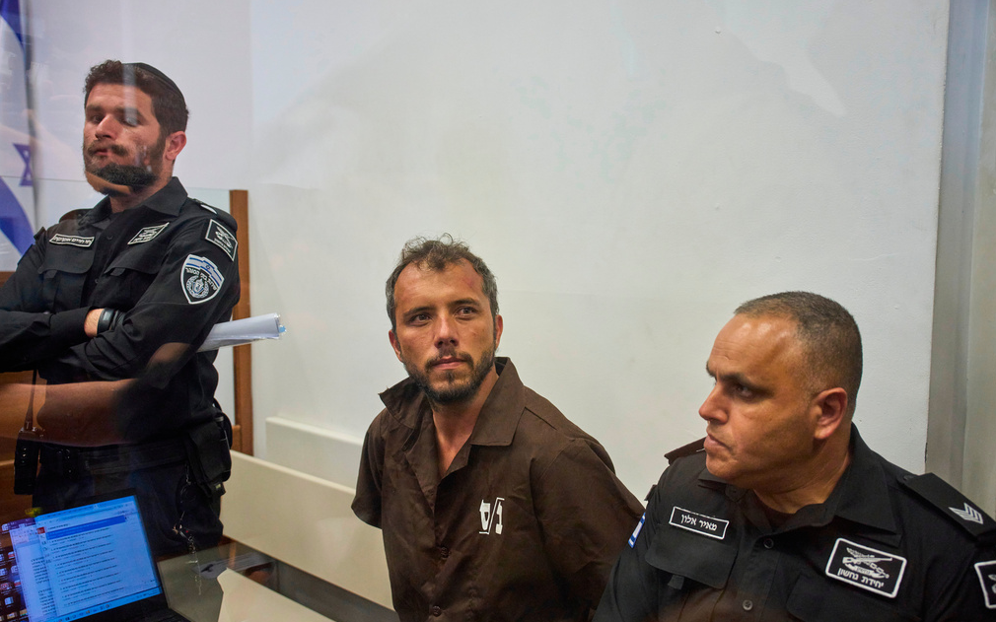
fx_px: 841
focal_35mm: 31
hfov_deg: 61.2
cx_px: 496
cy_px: 326
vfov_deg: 40.6
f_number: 2.8
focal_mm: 30
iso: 2500
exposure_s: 1/500
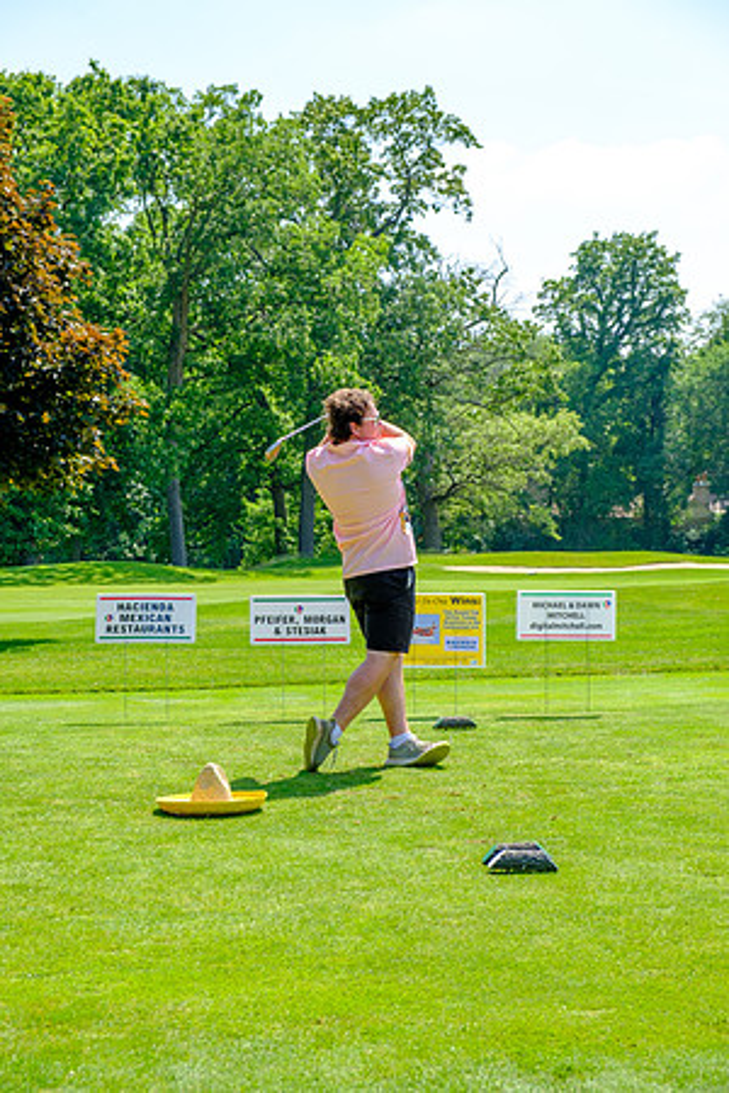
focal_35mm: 64
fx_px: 1944
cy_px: 546
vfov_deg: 31.4
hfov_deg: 21.2
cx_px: 364
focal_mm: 42.5
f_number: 5.6
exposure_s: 1/320
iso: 200
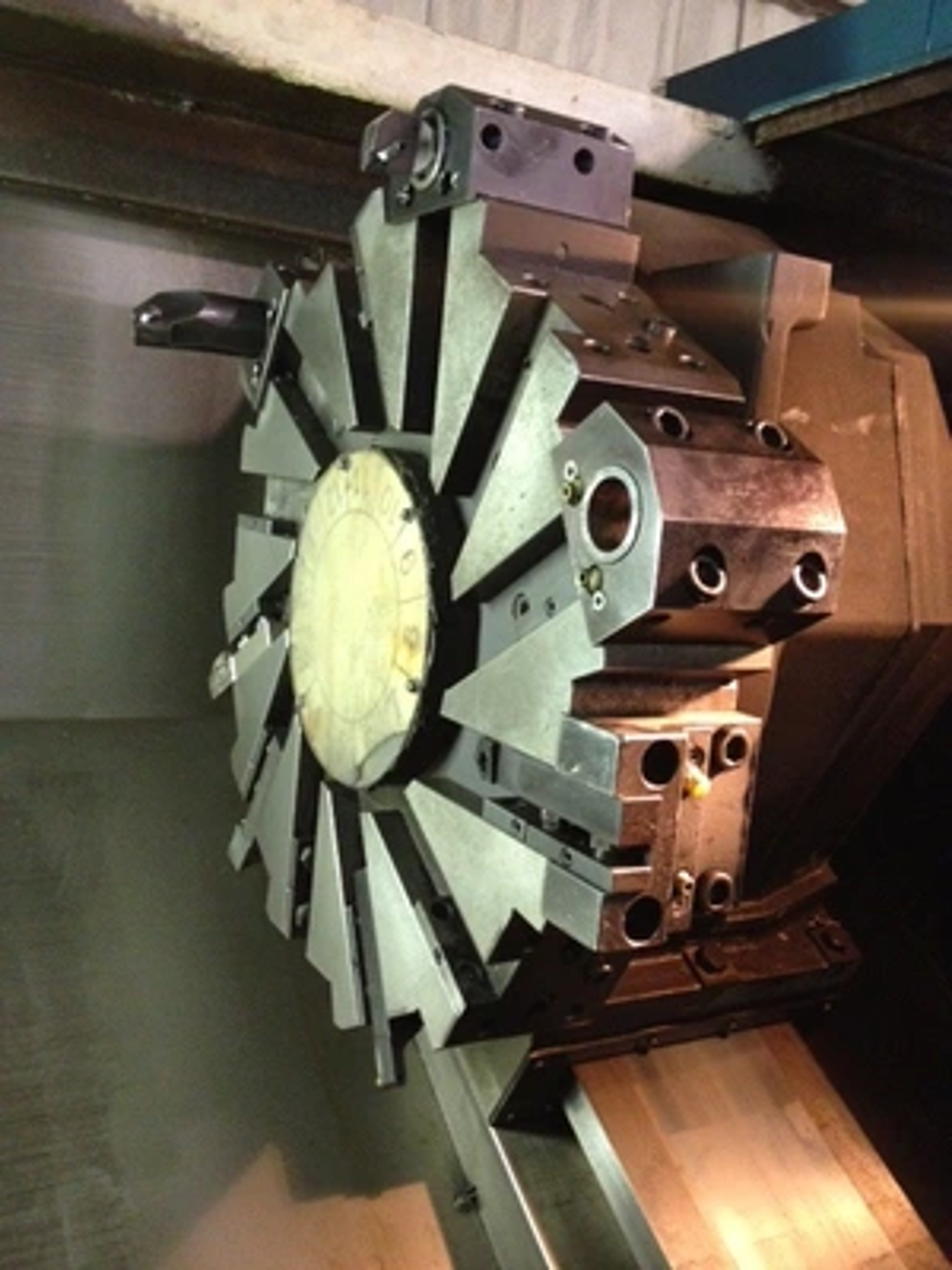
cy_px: 635
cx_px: 476
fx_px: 1283
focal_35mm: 35
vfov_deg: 52.6
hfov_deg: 40.7
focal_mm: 4.28
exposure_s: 1/17
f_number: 2.4
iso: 400
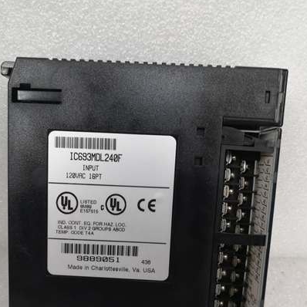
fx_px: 361
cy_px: 211
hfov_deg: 46.0
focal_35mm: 36
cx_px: 144
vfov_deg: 45.2
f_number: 1.8
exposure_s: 1/33.3
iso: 200
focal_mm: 3.95
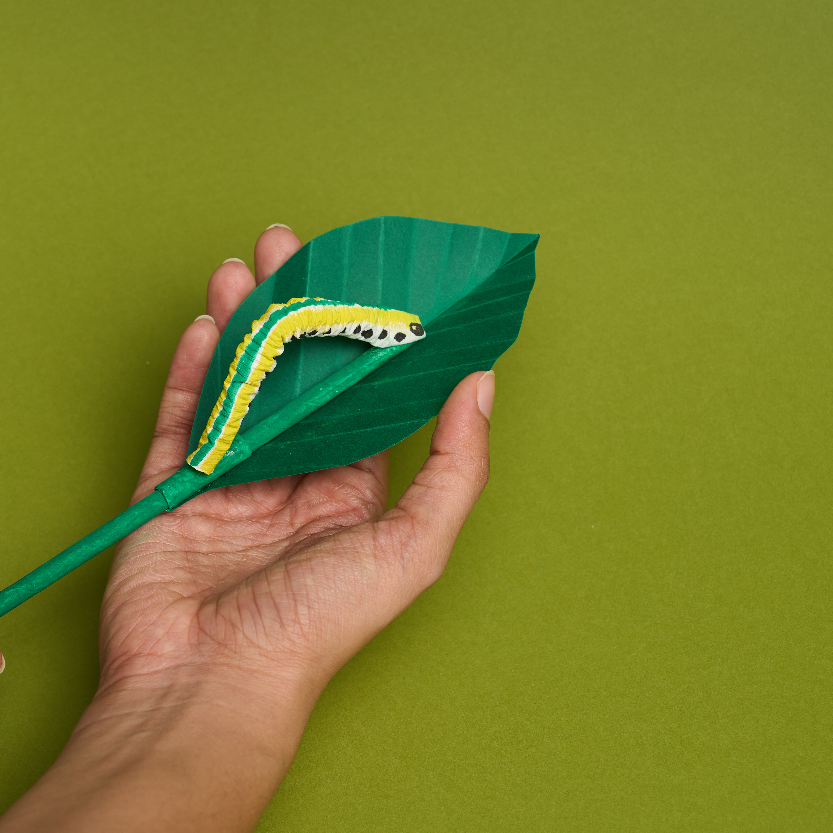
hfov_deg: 19.5
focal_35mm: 89
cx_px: 294
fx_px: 2423
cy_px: 415
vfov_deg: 19.5
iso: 125
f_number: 11
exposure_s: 1/100
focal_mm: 69
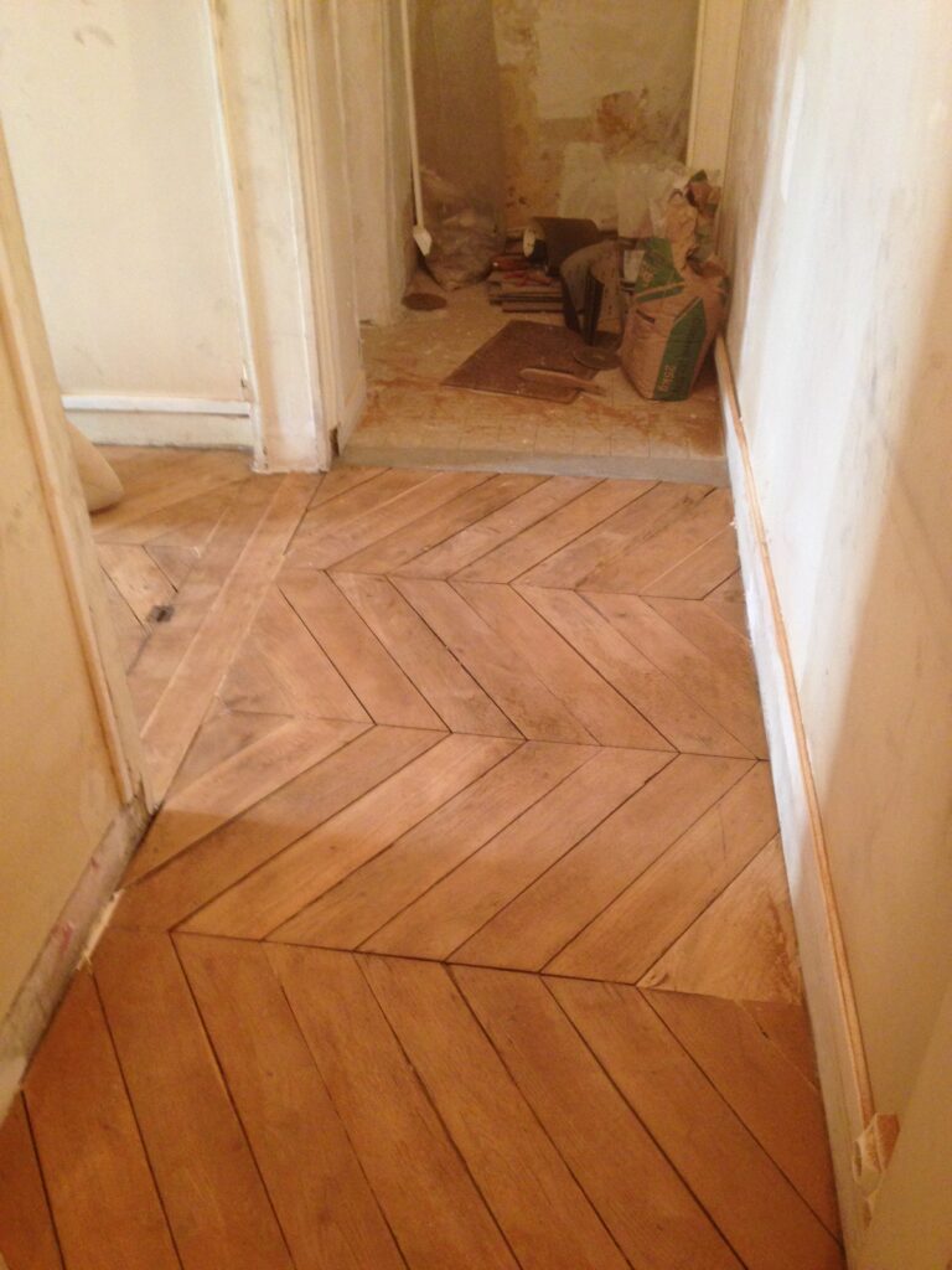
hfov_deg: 42.9
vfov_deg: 55.4
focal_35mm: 33
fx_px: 1210
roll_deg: +0.3
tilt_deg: -33.8
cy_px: 635
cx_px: 476
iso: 200
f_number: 2.4
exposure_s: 1/20
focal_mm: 4.12
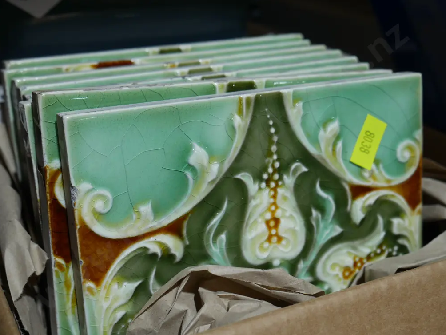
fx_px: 657
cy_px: 168
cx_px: 222
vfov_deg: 28.6
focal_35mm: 51
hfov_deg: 37.5
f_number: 5.3
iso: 320
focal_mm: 25
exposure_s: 1/60
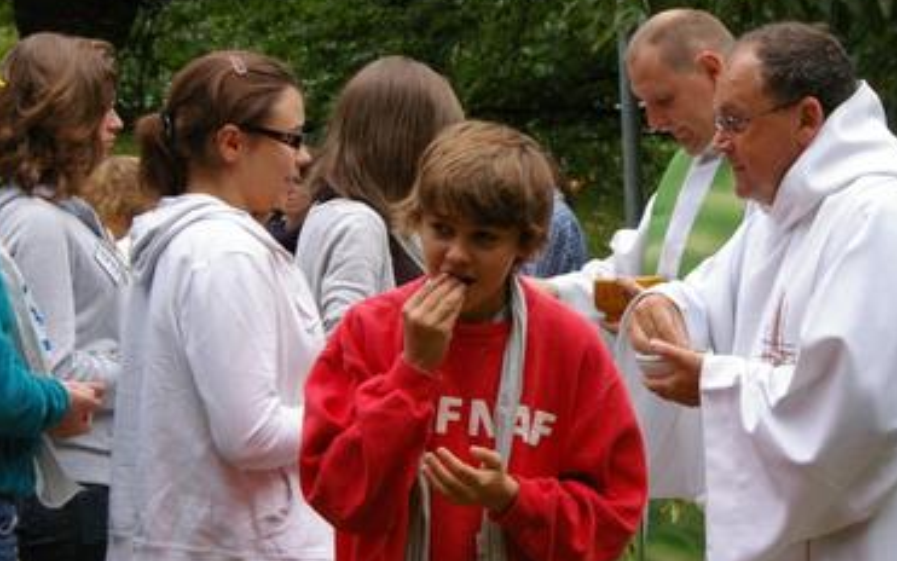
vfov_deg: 9.1
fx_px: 3521
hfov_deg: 14.5
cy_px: 256
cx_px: 476
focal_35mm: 144
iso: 800
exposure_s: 1/180
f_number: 8
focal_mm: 50
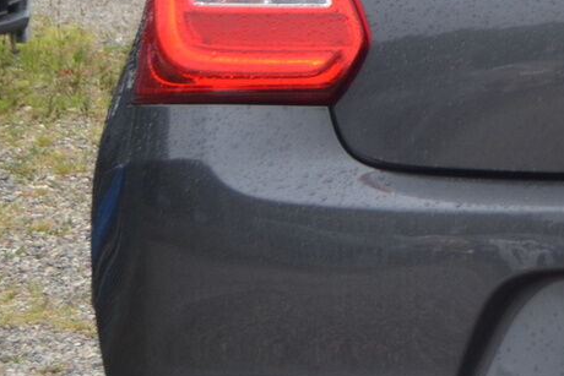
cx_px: 818
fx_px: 3730
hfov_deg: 8.5
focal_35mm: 238
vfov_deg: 5.8
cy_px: 50
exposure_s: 1/125
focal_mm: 38
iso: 220
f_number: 5.6
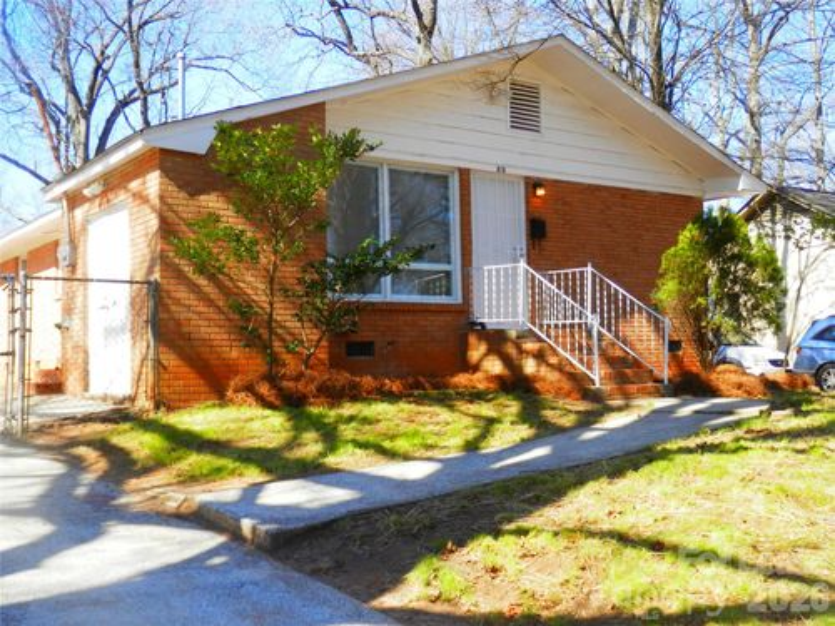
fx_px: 965
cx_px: 418
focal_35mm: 40
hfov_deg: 46.8
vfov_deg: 36.0
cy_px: 313
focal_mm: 7.3
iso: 80
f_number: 3.7
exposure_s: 1/200
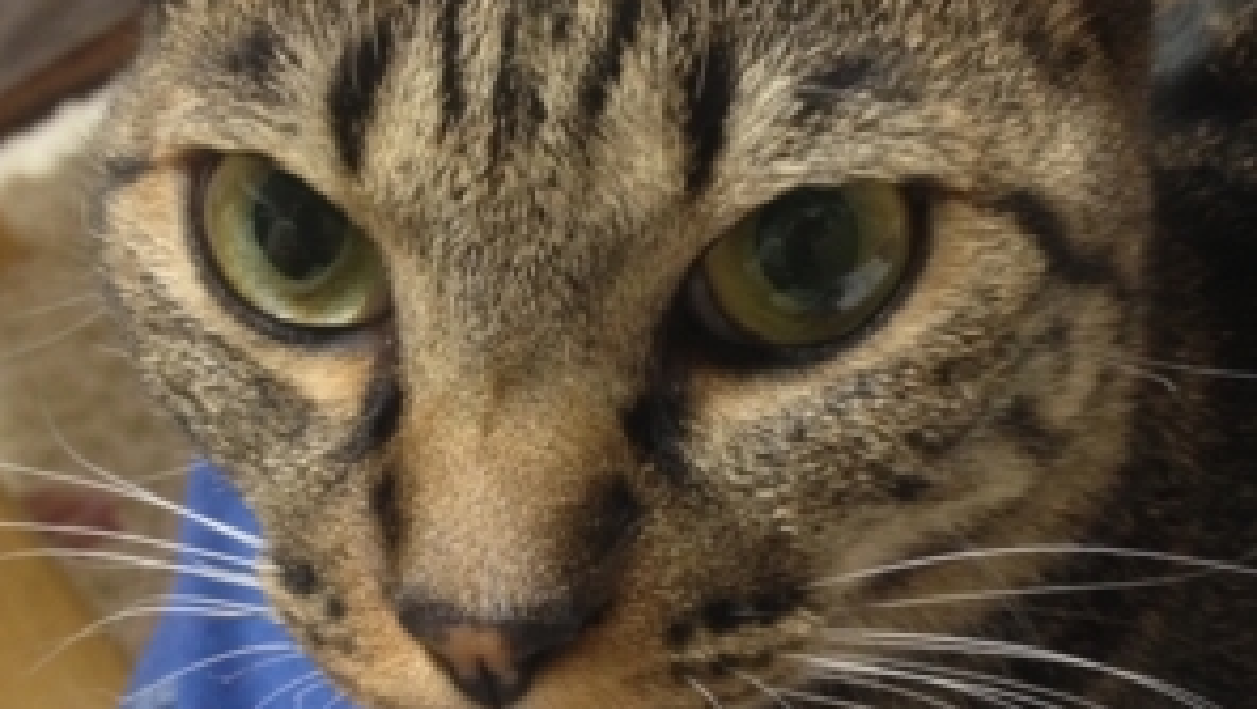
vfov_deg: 20.7
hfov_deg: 36.0
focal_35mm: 58
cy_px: 471
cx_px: 641
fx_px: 1935
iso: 400
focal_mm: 4.28
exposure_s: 1/20
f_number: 2.4
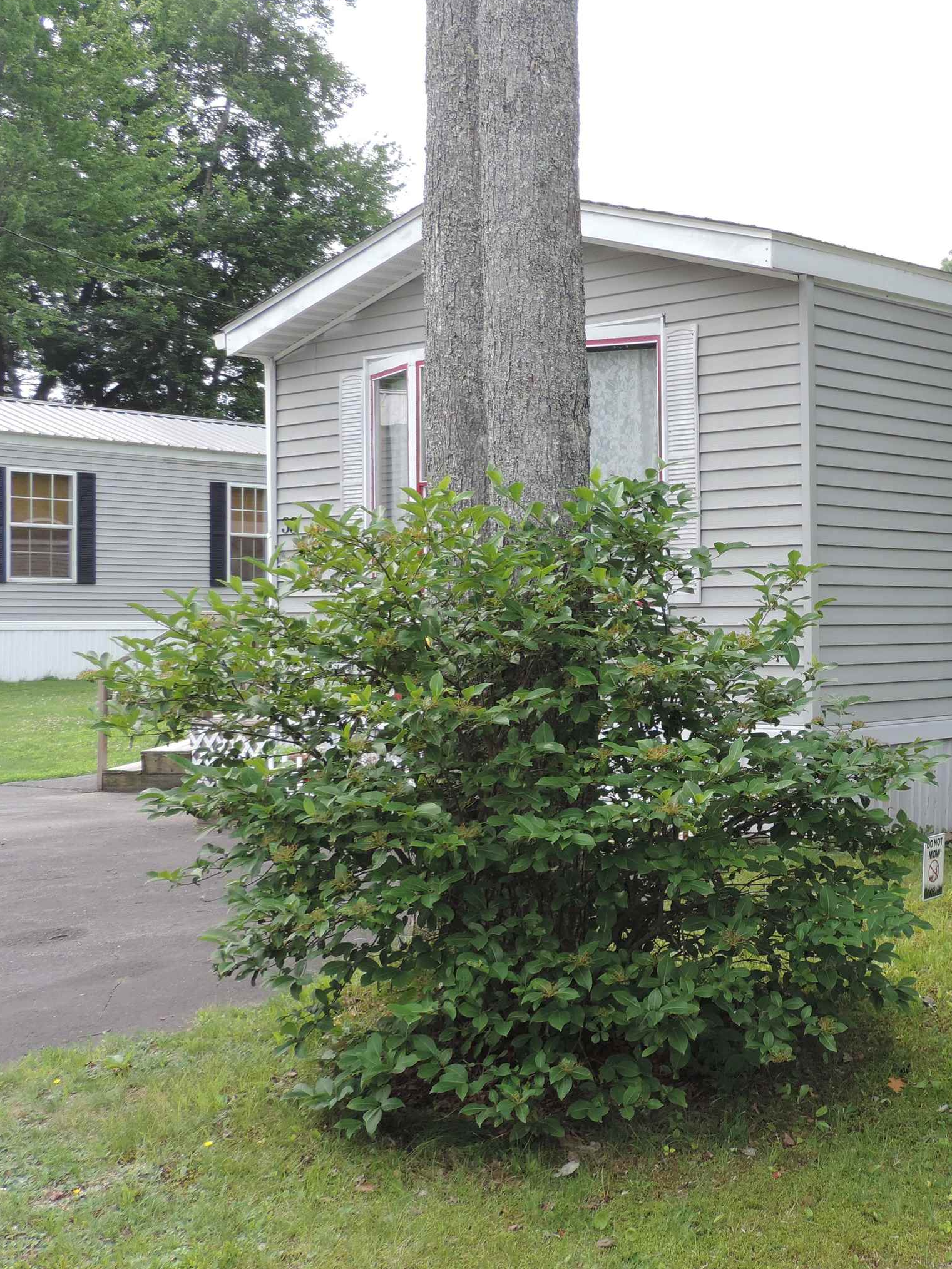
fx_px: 1833
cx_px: 828
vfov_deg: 38.2
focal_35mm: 50
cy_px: 611
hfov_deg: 28.2
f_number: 3.2
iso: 80
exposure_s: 1/200
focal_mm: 5.8
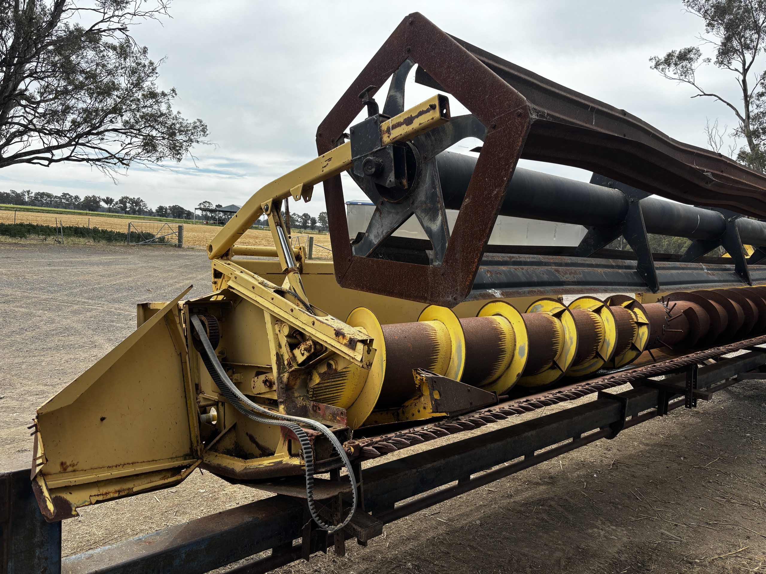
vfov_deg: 53.1
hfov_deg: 67.3
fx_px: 575
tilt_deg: -4.9
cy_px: 287
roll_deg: -4.6
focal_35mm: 26
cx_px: 383
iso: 50
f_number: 1.6
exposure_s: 1/1477
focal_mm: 5.96
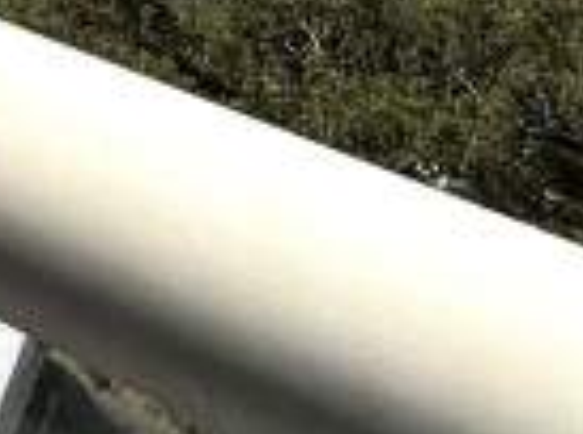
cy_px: -800
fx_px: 1377
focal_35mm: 82
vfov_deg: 11.7
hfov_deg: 17.8
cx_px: -536
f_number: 2.2
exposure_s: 1/5155
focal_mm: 2.22
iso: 50
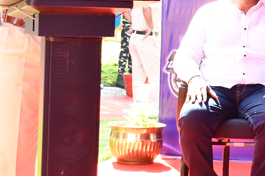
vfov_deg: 8.8
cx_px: 445
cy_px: 42
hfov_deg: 12.3
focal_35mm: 155
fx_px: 1141
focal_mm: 27
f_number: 6.3
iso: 640
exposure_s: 1/125
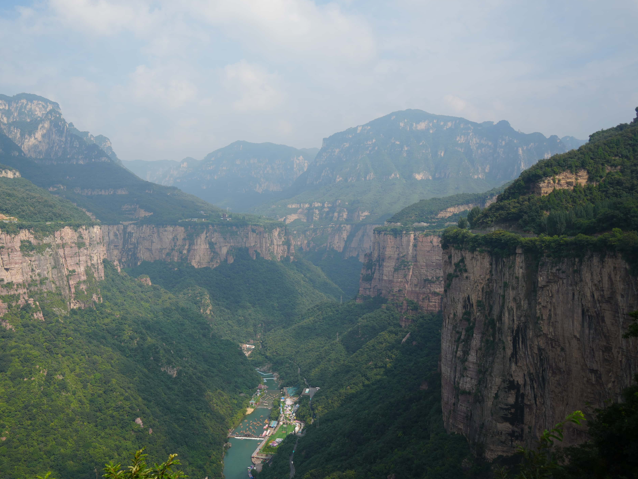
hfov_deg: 55.0
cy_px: 219
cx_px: 259
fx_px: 608
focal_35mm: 33
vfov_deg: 42.9
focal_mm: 28
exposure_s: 1/1250
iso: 100
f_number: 3.5
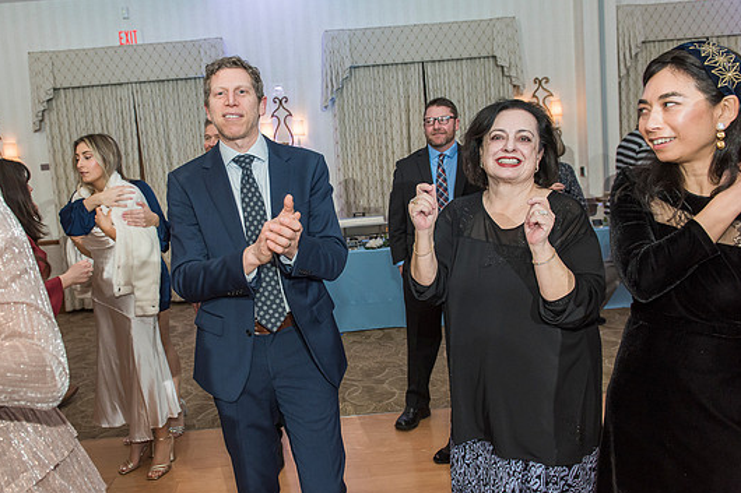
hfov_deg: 65.2
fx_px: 576
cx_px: 316
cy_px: 229
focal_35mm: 28
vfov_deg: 46.3
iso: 1000
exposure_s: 1/100
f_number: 4
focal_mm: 24
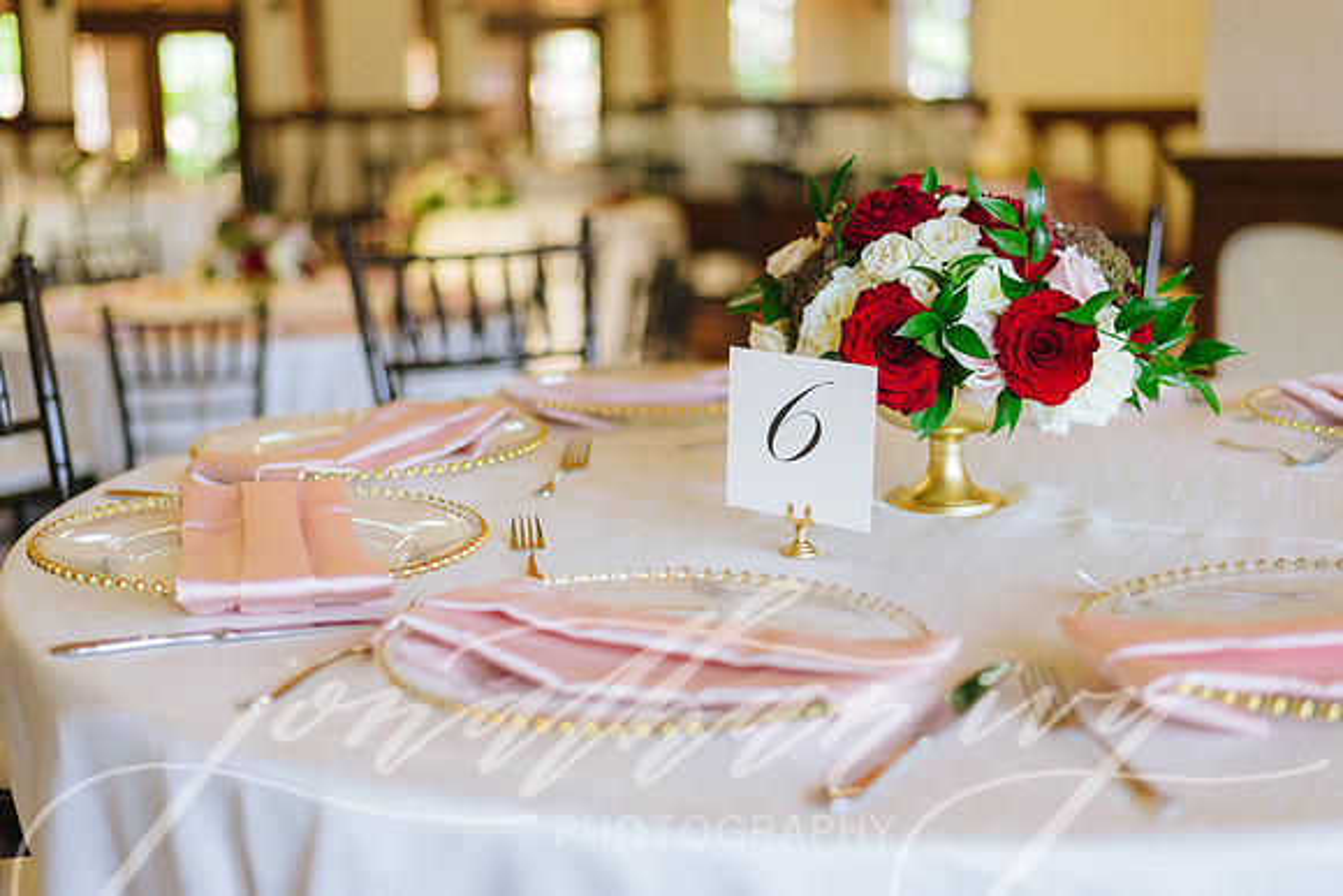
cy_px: 448
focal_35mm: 50
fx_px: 1866
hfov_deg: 39.6
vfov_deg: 27.0
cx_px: 672
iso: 400
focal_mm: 50
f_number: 2
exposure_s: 1/400
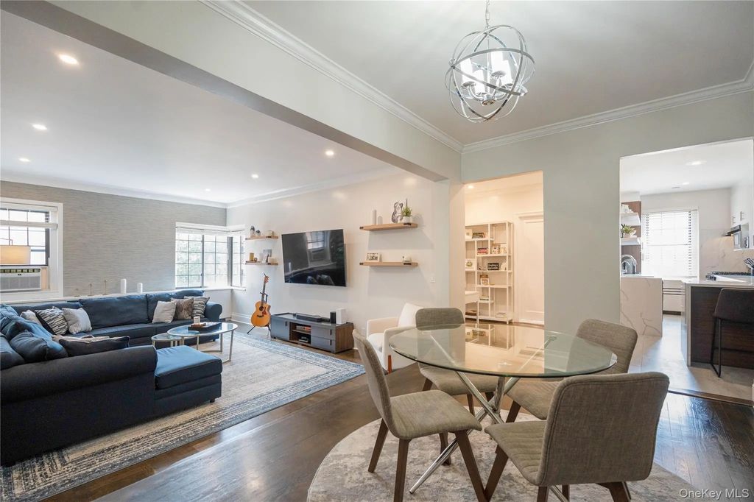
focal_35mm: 16
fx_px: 335
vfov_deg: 73.7
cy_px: 251
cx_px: 377
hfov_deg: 96.8
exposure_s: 1/160
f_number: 4
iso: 1000
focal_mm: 16
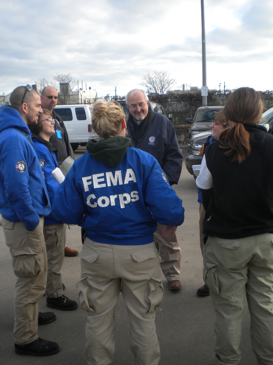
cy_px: 182
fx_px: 368
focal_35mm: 35
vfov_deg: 52.6
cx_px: 136
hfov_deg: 40.7
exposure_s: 1/174
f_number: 4.6
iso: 80
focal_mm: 6.3
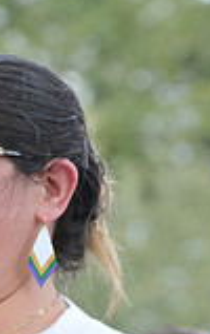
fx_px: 6755
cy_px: 342
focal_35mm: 741
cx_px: -265
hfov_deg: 1.8
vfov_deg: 2.8
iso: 250
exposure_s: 1/80
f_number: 9
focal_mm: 200
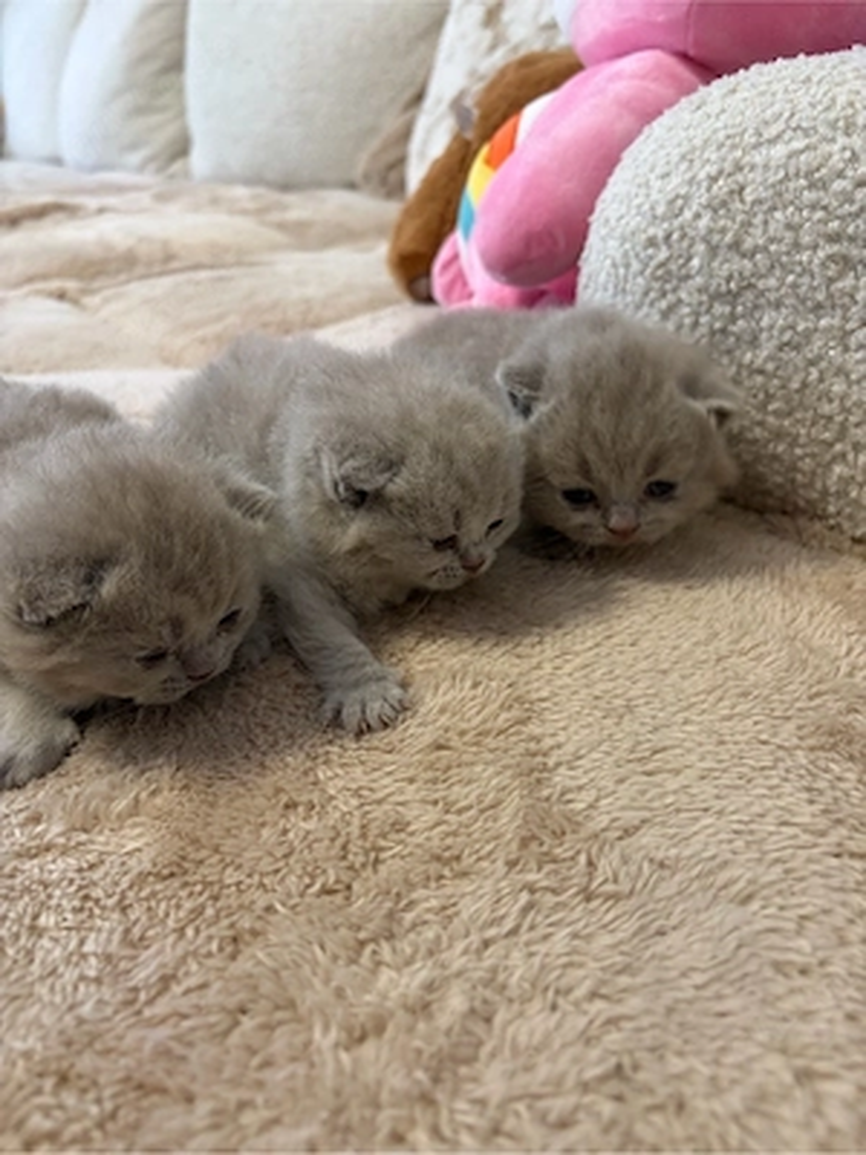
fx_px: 867
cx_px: 433
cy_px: 578
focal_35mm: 26
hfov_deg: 53.1
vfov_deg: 67.3
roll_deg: -0.5
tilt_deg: -27.7
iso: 100
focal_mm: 5.96
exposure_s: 1/50
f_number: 1.6
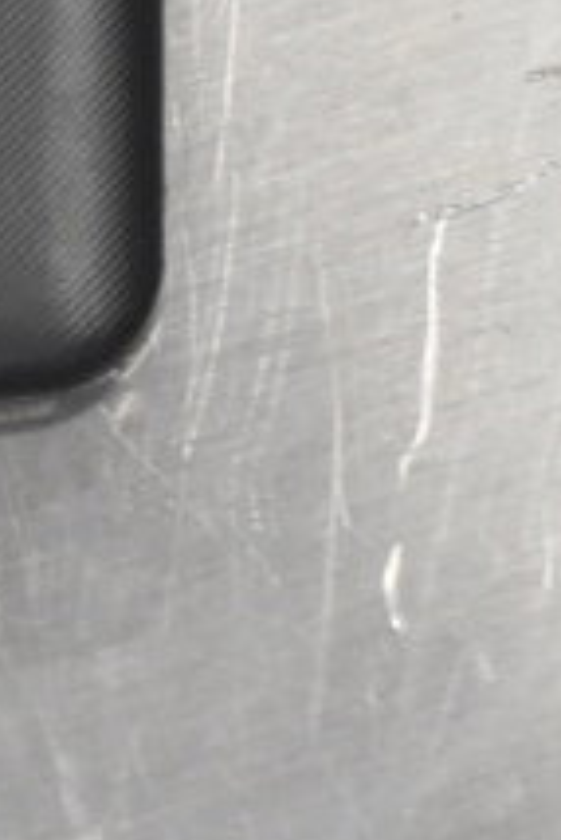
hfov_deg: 3.9
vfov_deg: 5.8
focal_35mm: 352
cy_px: -536
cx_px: -459
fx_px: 8217
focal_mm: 55
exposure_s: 1/100
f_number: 5.6
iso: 4000
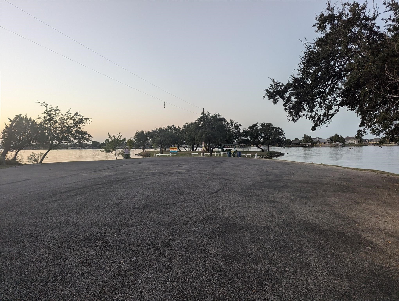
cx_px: 200
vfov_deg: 56.9
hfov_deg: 71.5
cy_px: 150
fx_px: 277
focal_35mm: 24
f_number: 1.85
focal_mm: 6.81
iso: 658
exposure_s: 1/130
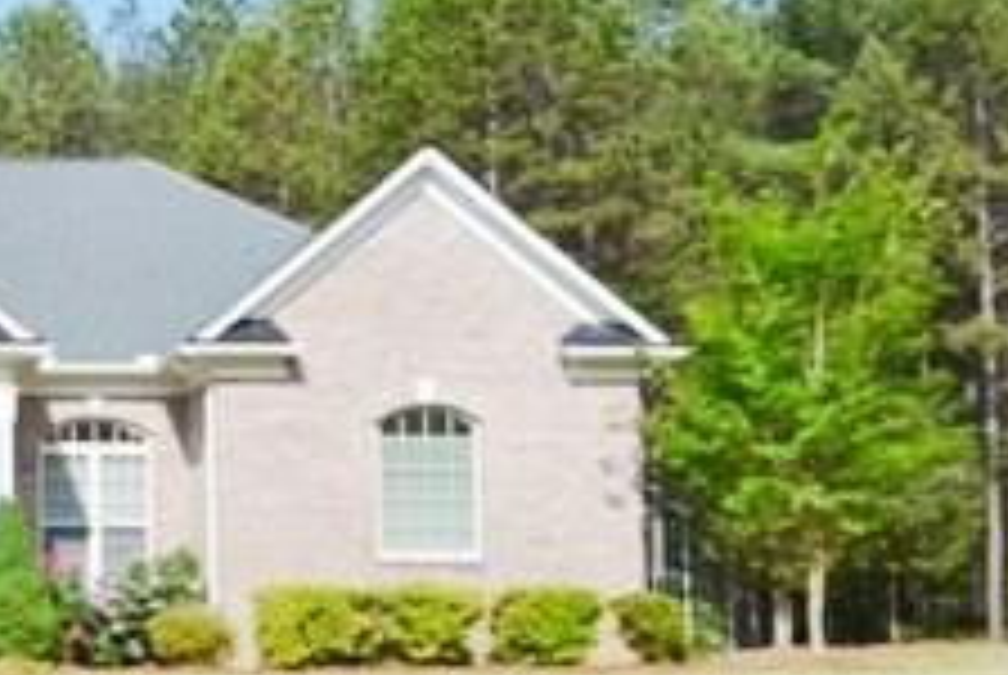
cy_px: 340
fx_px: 2159
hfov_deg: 23.0
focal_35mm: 77
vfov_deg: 17.8
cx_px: -338
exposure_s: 1/250
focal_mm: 18
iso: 100
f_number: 8
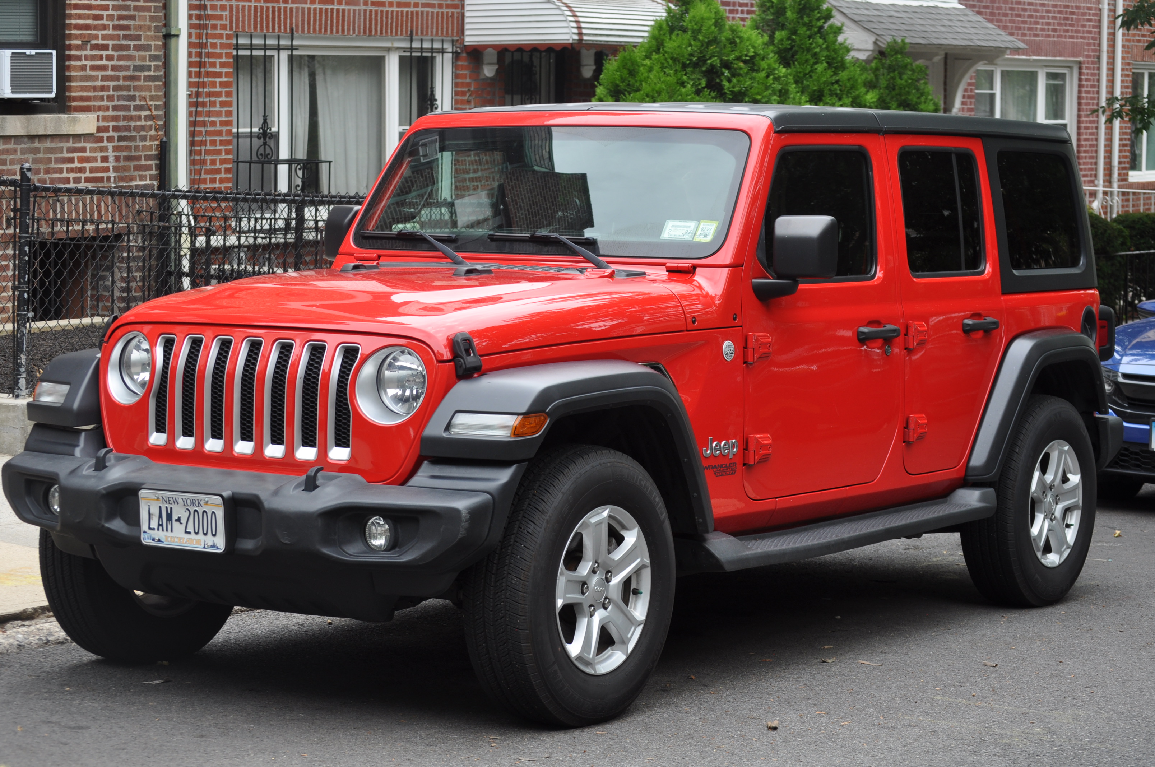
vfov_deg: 16.5
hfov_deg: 24.6
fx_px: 2644
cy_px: 384
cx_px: 578
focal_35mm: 82
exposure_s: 1/160
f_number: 6.3
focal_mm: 55
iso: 200
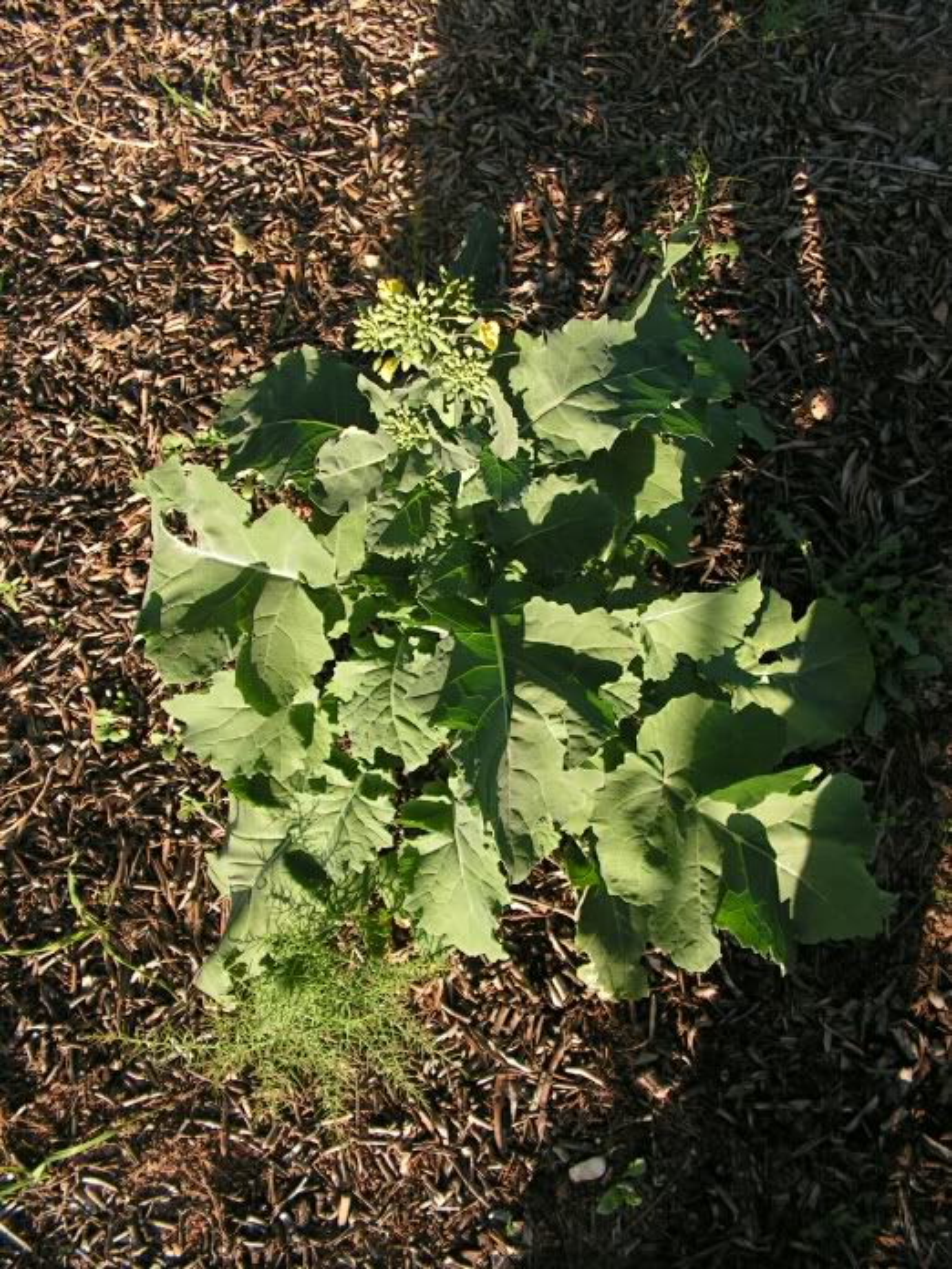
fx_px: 1320
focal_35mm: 36
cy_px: 634
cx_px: 476
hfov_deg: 39.7
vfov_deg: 51.4
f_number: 3.2
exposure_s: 1/200
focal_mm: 6
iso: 64
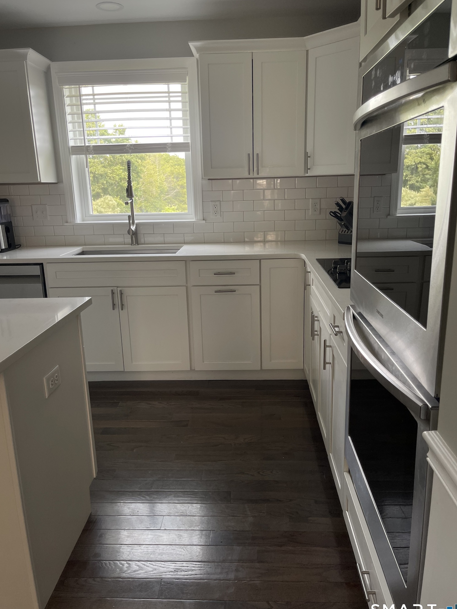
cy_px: 305
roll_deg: +1.4
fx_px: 458
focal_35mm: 26
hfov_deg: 53.1
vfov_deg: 67.3
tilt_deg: -14.5
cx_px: 229
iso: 50
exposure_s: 1/121
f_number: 1.6
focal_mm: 5.1
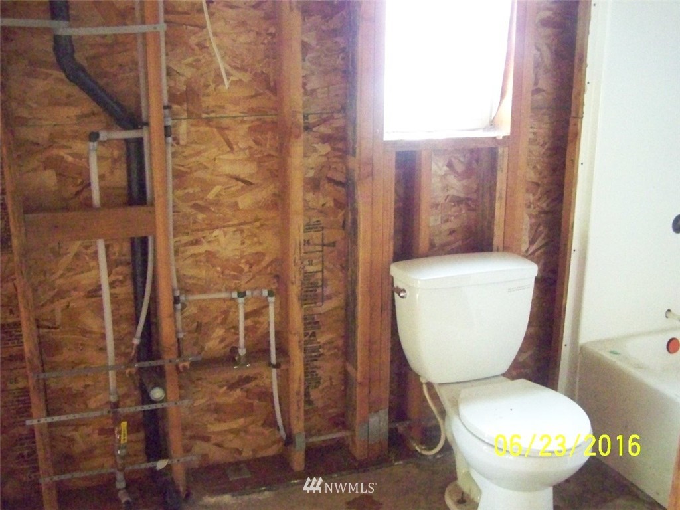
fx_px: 746
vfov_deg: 37.7
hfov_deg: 49.0
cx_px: 340
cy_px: 255
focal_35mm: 38
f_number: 2.8
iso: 1600
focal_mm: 6.3
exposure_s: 1/15
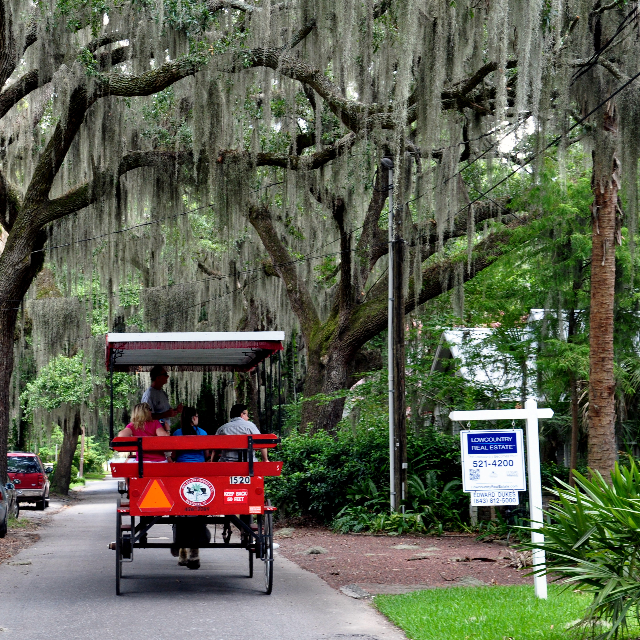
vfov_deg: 21.4
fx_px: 1694
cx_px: 169
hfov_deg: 21.2
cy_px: 319
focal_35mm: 81
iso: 400
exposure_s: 1/80
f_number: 8
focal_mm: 42
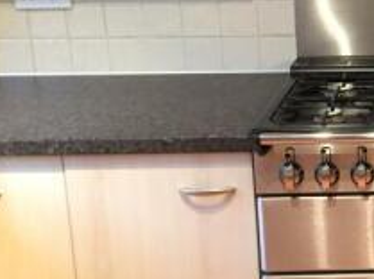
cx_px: 459
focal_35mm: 81
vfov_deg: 18.1
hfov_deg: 22.2
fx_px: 874
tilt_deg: -12.7
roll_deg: +0.2
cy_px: 72
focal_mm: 4.15
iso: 250
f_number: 2.2
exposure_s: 1/20
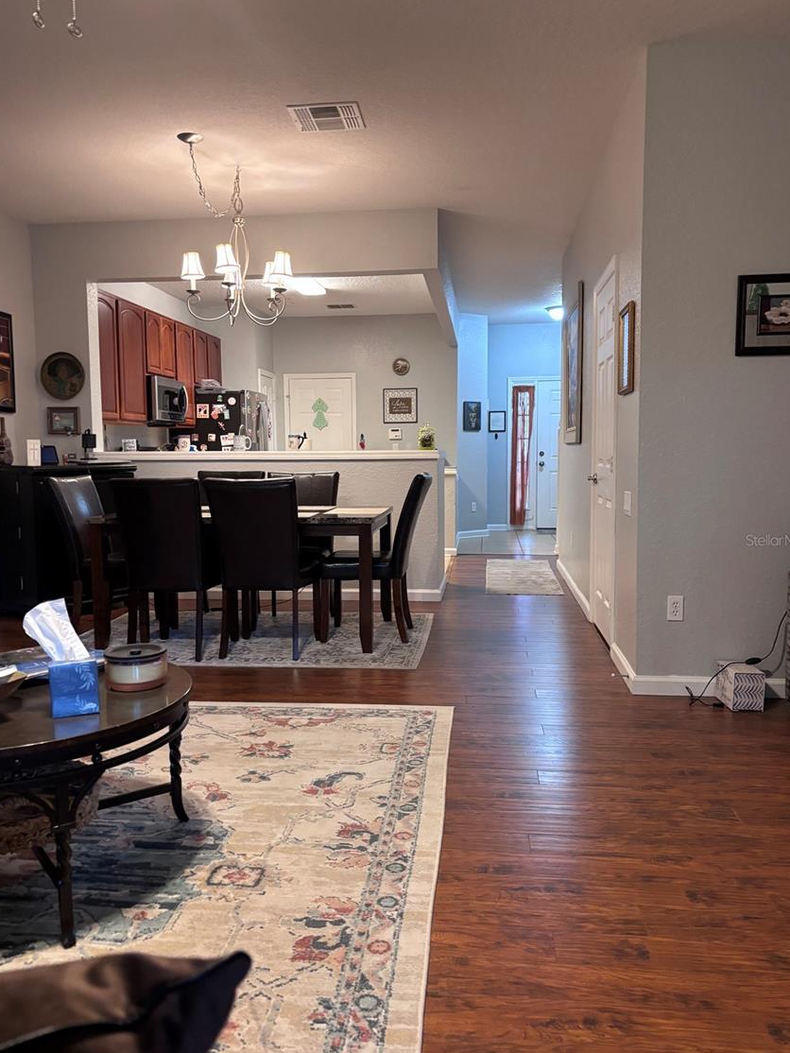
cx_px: 387
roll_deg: +1.2
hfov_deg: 49.8
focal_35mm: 28
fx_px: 852
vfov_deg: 63.4
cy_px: 540
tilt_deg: -5.8
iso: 320
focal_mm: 5.96
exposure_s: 1/60
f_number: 1.6
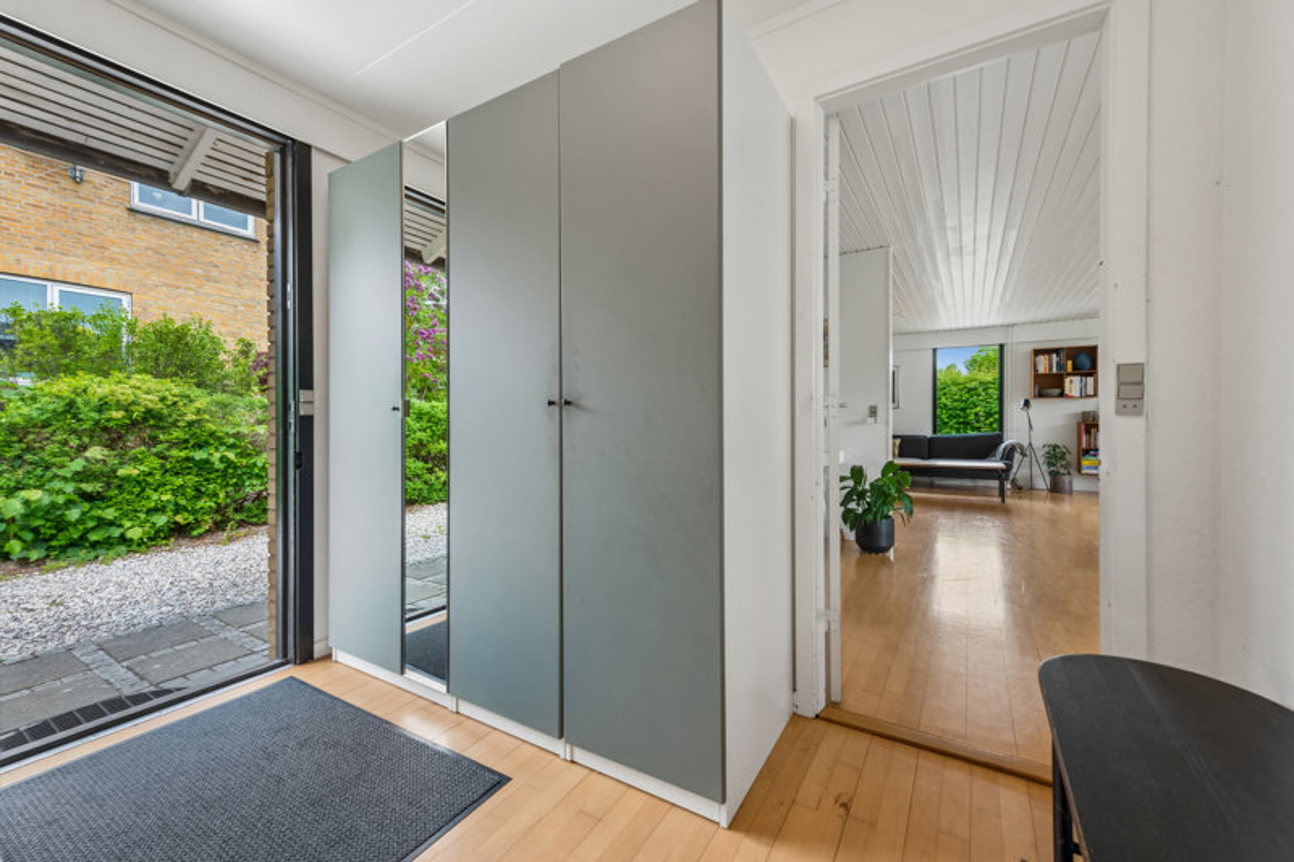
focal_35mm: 14
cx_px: 647
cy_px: 431
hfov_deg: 104.3
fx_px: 503
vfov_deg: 81.2
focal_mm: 14
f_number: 10
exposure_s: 1/15
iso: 200
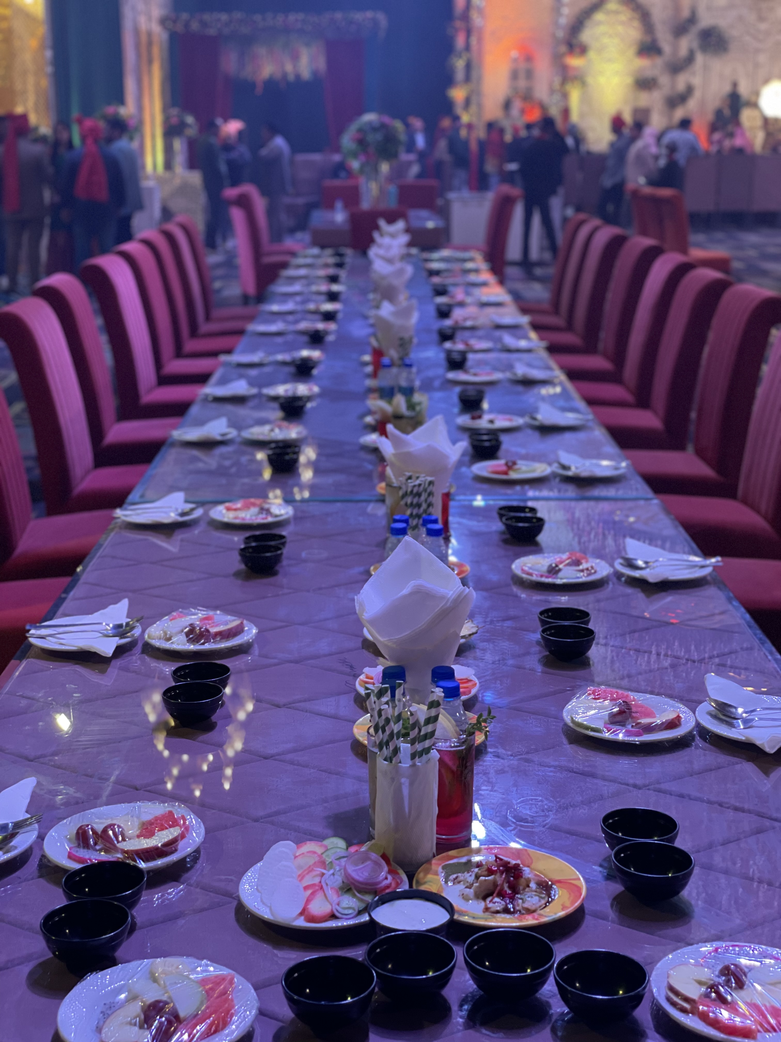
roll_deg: +0.4
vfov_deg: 36.8
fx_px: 1564
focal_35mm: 52
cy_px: 521
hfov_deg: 28.0
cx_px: 390
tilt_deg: -13.8
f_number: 2
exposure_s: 1/122
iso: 250
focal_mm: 6
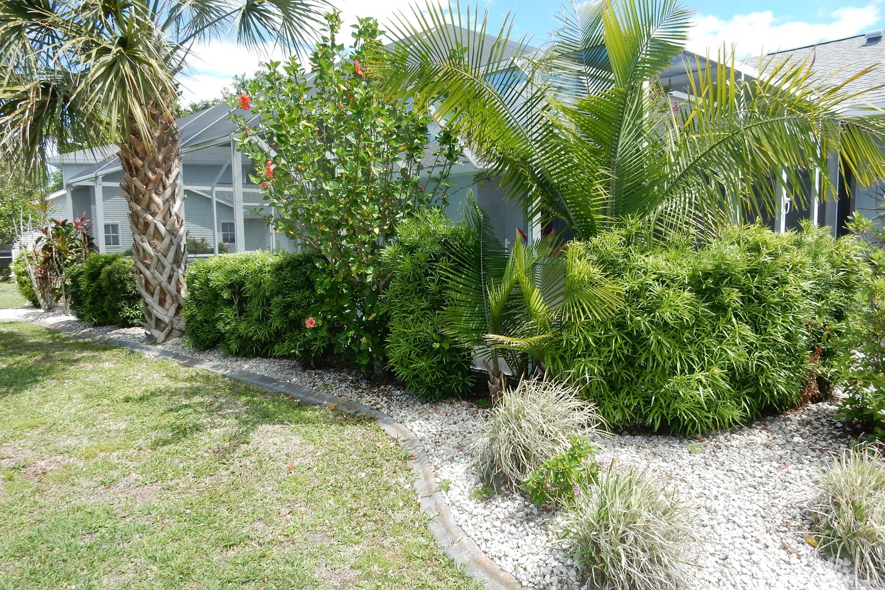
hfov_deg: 67.4
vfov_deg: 47.9
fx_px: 664
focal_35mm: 27
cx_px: 436
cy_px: 304
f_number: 3.7
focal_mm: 4.5
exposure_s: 1/640
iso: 125
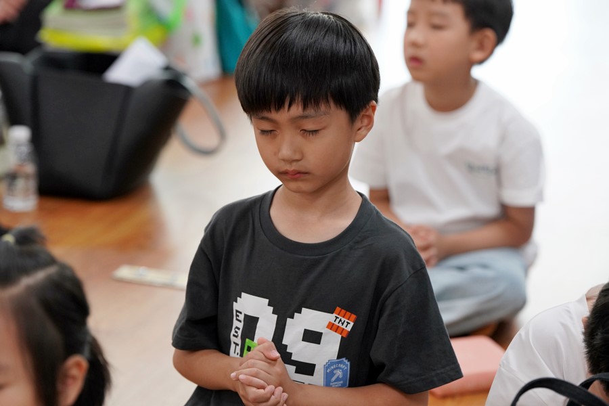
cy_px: 203
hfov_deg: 15.0
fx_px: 2317
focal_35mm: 137
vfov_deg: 10.0
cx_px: 304
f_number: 4
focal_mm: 137
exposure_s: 1/160
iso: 2000
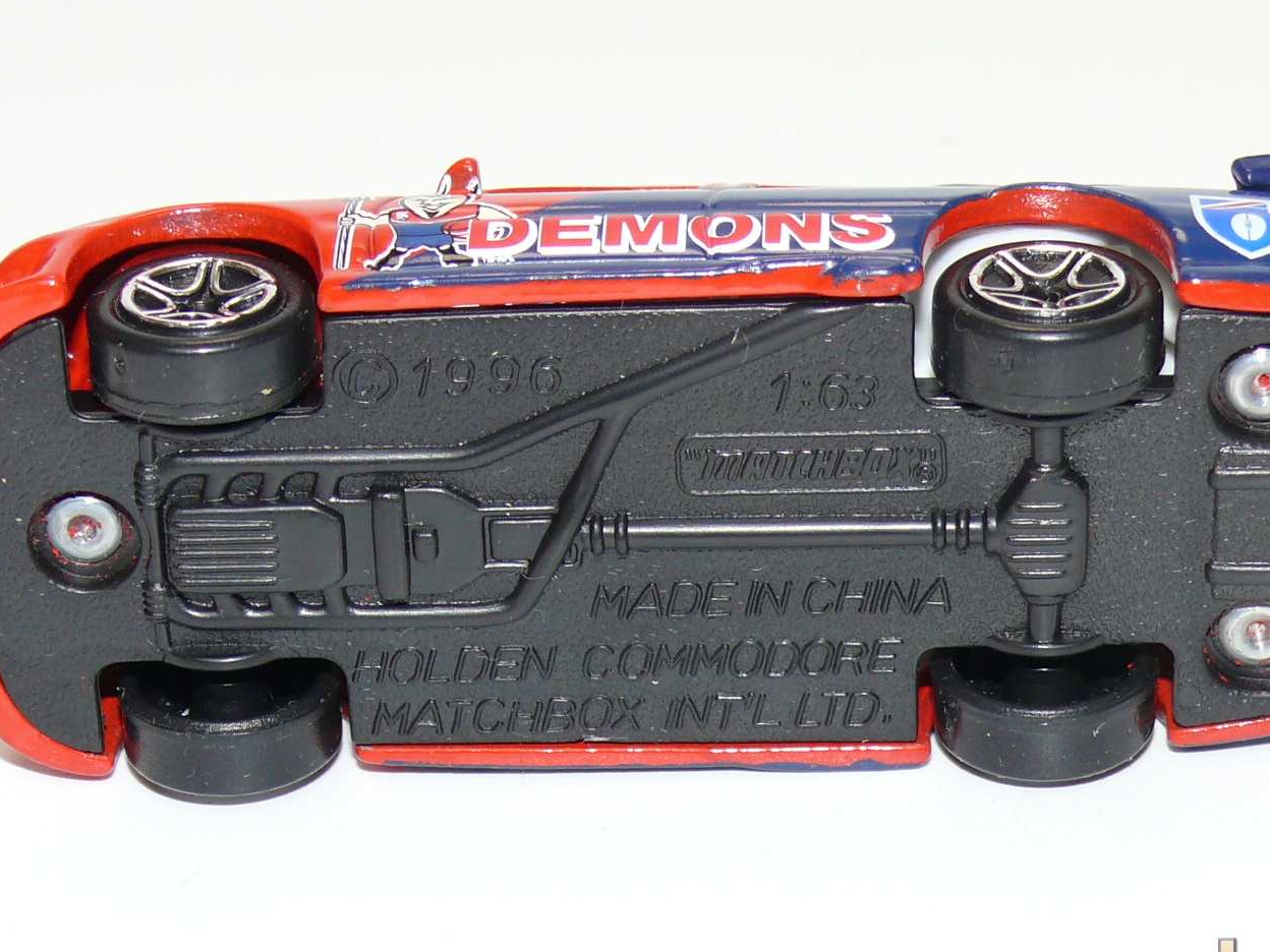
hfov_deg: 14.9
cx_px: 666
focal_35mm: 132
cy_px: 483
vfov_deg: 11.2
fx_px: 4843
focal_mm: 13.4
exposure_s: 1/30
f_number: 4
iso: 100
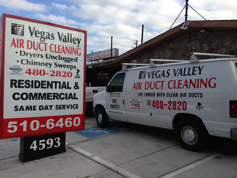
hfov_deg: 55.4
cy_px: 89
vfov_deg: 42.9
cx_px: 118
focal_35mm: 33
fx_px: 226
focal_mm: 4.13
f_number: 2.4
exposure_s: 1/1002
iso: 50
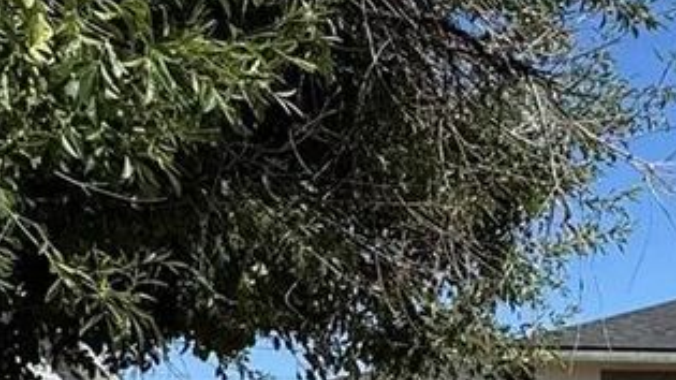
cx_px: 734
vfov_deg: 17.1
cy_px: 508
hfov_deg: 29.0
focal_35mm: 66
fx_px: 1183
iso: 40
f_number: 2.2
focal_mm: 2.22
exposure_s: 1/1880
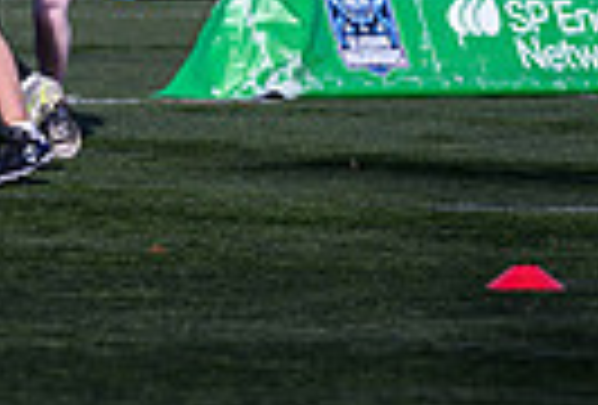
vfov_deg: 1.7
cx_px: -247
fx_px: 13850
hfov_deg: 2.5
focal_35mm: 830
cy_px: 84
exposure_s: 1/4000
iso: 500
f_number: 3.5
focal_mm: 160
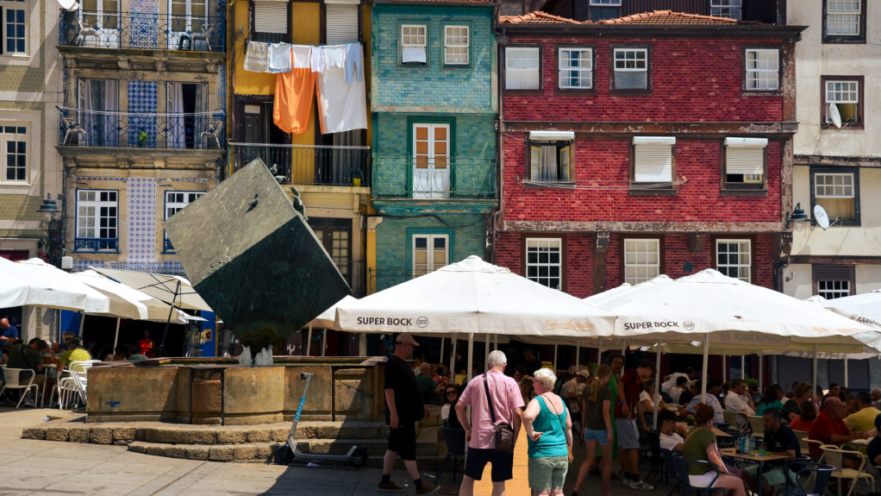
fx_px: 1028
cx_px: 440
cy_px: 245
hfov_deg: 46.4
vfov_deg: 27.1
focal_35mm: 44
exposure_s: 1/640
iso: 100
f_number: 7.1
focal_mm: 28
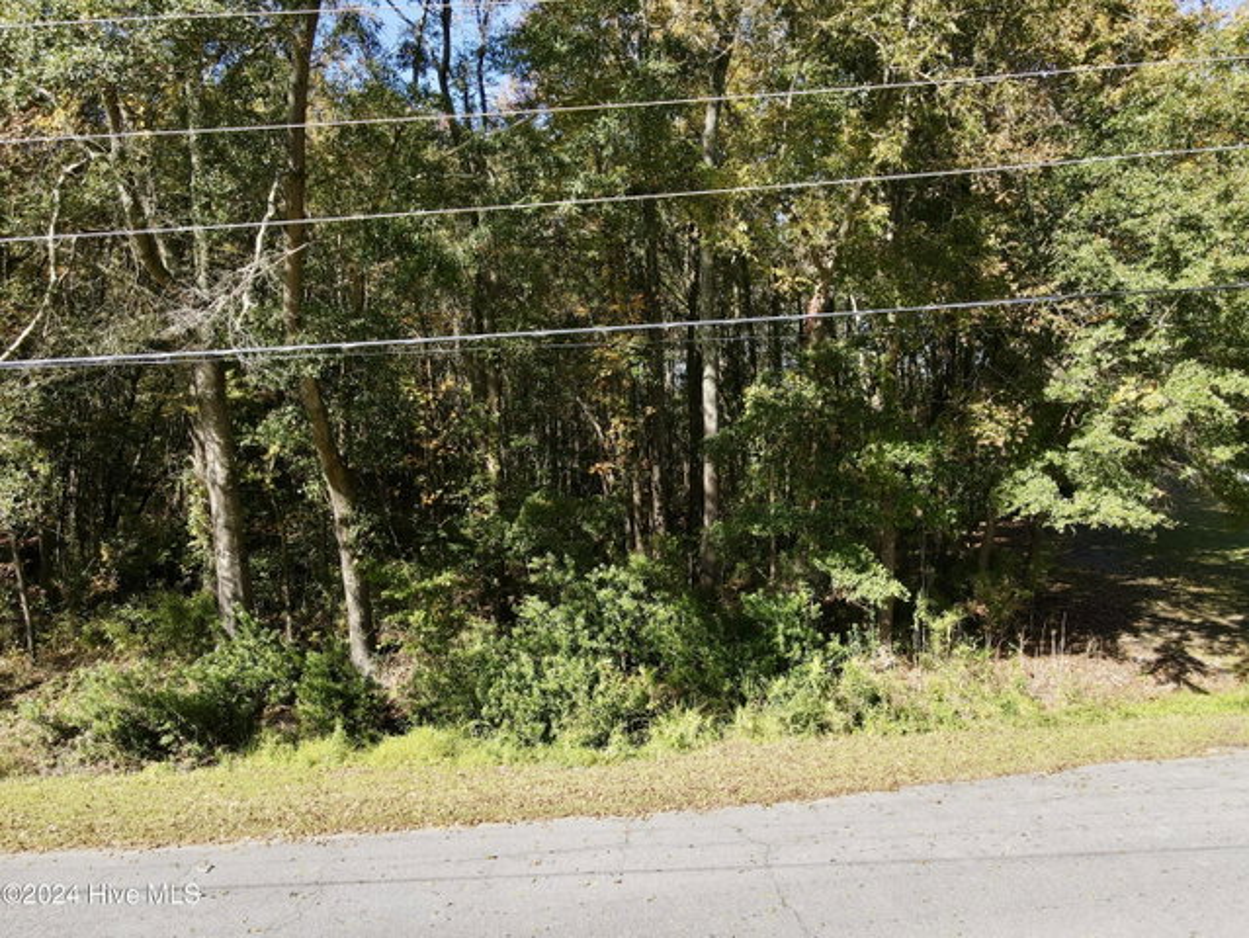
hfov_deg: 71.6
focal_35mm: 24
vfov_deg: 56.9
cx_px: 624
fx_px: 866
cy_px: 469
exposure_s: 1/200
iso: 100
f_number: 2.8
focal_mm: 4.5
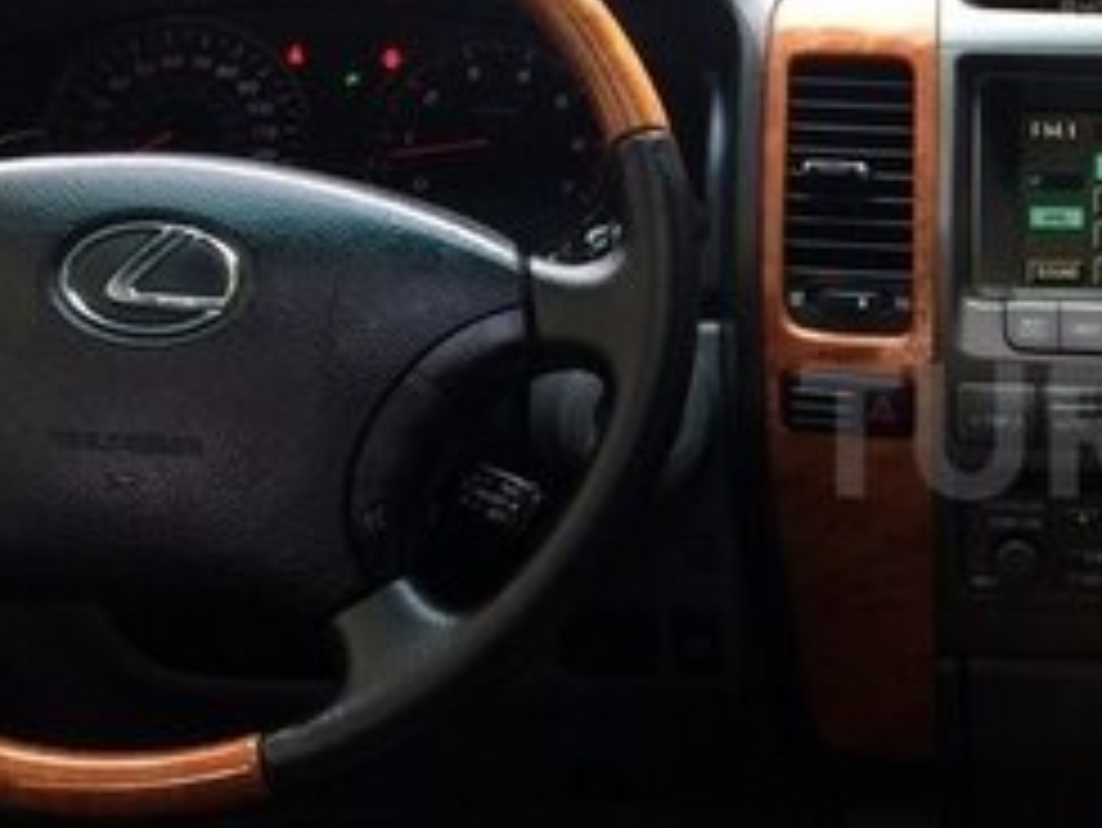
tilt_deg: -17.8
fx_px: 2484
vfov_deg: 18.9
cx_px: 1259
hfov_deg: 23.3
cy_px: 430
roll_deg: -3.0
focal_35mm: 78
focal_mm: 4.15
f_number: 2.2
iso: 32
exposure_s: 1/33
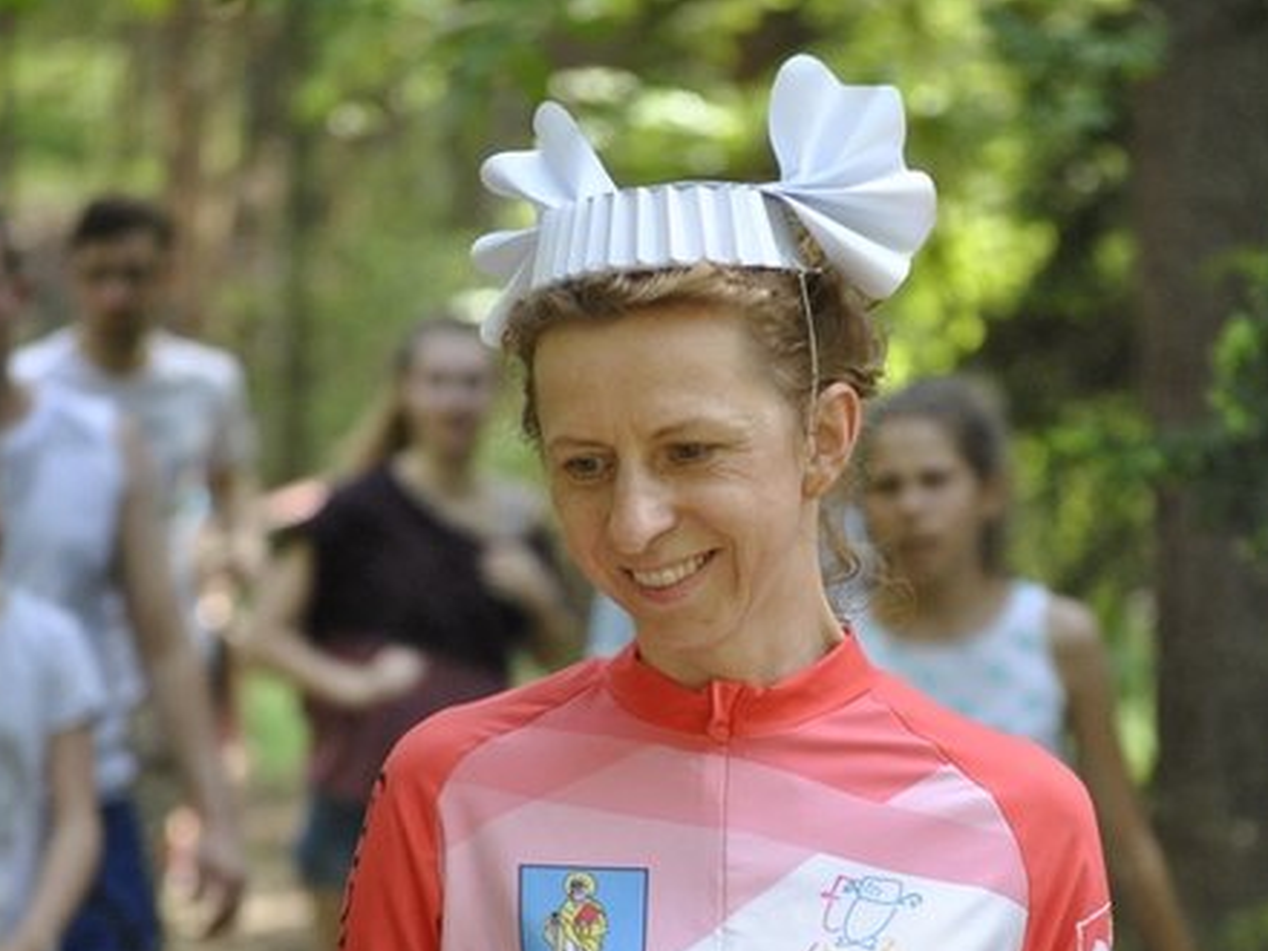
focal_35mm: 267
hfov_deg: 7.4
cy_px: 625
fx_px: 9770
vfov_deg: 5.6
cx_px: 767
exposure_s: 1/200
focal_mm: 125
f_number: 4.8
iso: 800
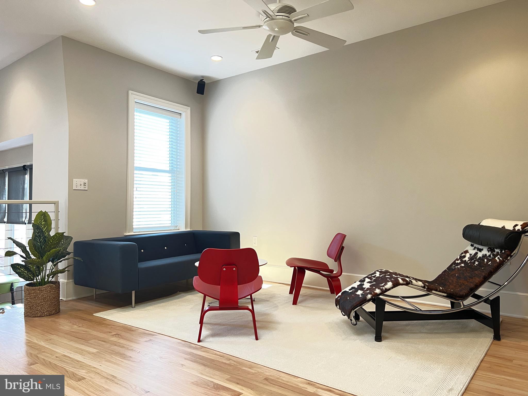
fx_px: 397
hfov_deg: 67.3
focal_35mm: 26
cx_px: 264
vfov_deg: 53.1
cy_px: 198
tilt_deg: +1.9
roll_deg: -0.2
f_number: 1.5
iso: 160
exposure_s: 1/60
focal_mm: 5.7
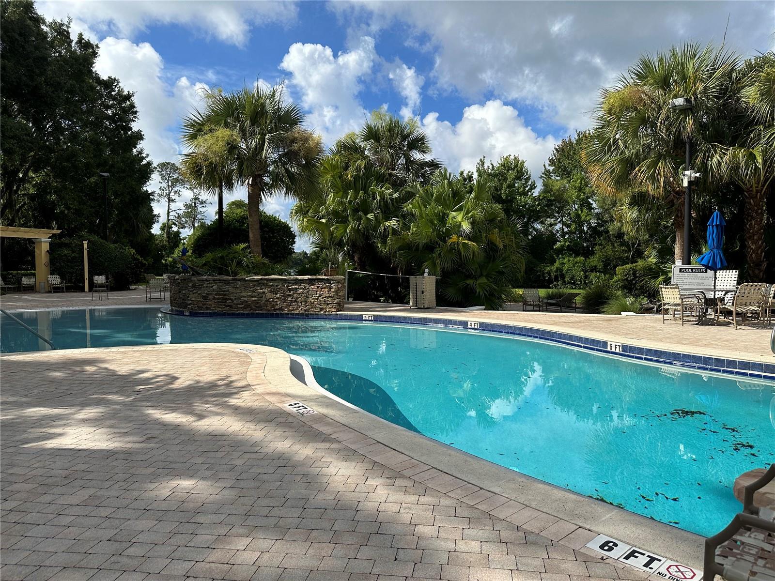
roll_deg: +0.4
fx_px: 537
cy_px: 290
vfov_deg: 56.8
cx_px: 388
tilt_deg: -2.2
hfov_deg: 71.6
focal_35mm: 24
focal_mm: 6.86
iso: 80
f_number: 1.78
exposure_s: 1/4762
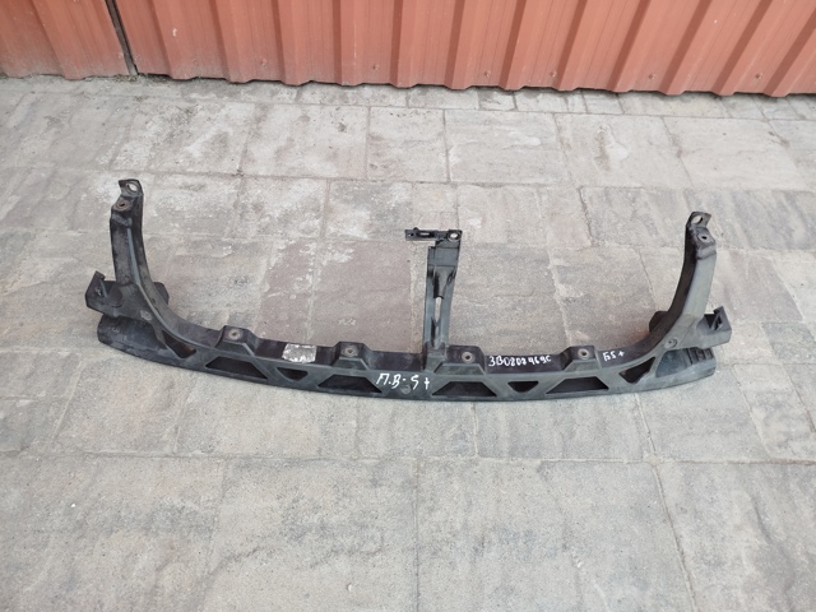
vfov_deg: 56.8
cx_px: 408
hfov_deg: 71.6
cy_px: 306
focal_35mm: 24
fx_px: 566
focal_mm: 5.31
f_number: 1.7
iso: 64
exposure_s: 1/50
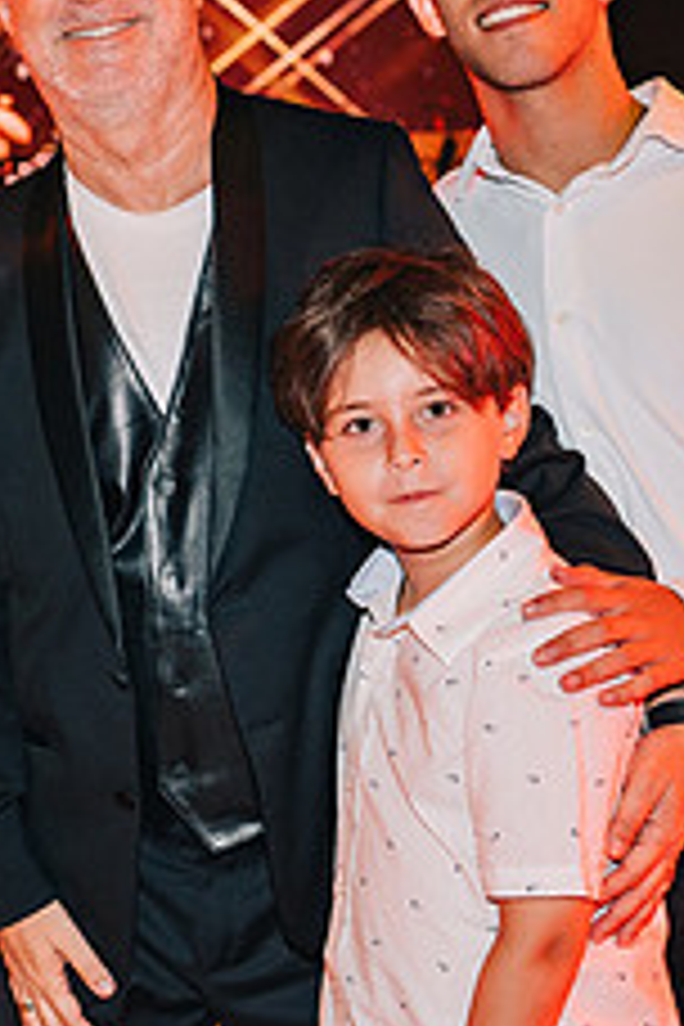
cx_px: -76
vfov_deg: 22.9
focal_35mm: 89
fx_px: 2536
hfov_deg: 15.0
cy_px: 544
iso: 800
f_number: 3.5
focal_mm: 35
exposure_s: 1/200
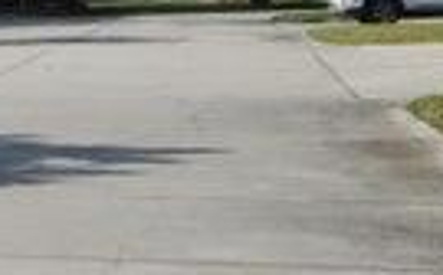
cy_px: -111
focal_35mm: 156
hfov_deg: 11.8
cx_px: -486
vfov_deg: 8.2
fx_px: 1881
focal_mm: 5.6
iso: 125
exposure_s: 1/500
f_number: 6.5
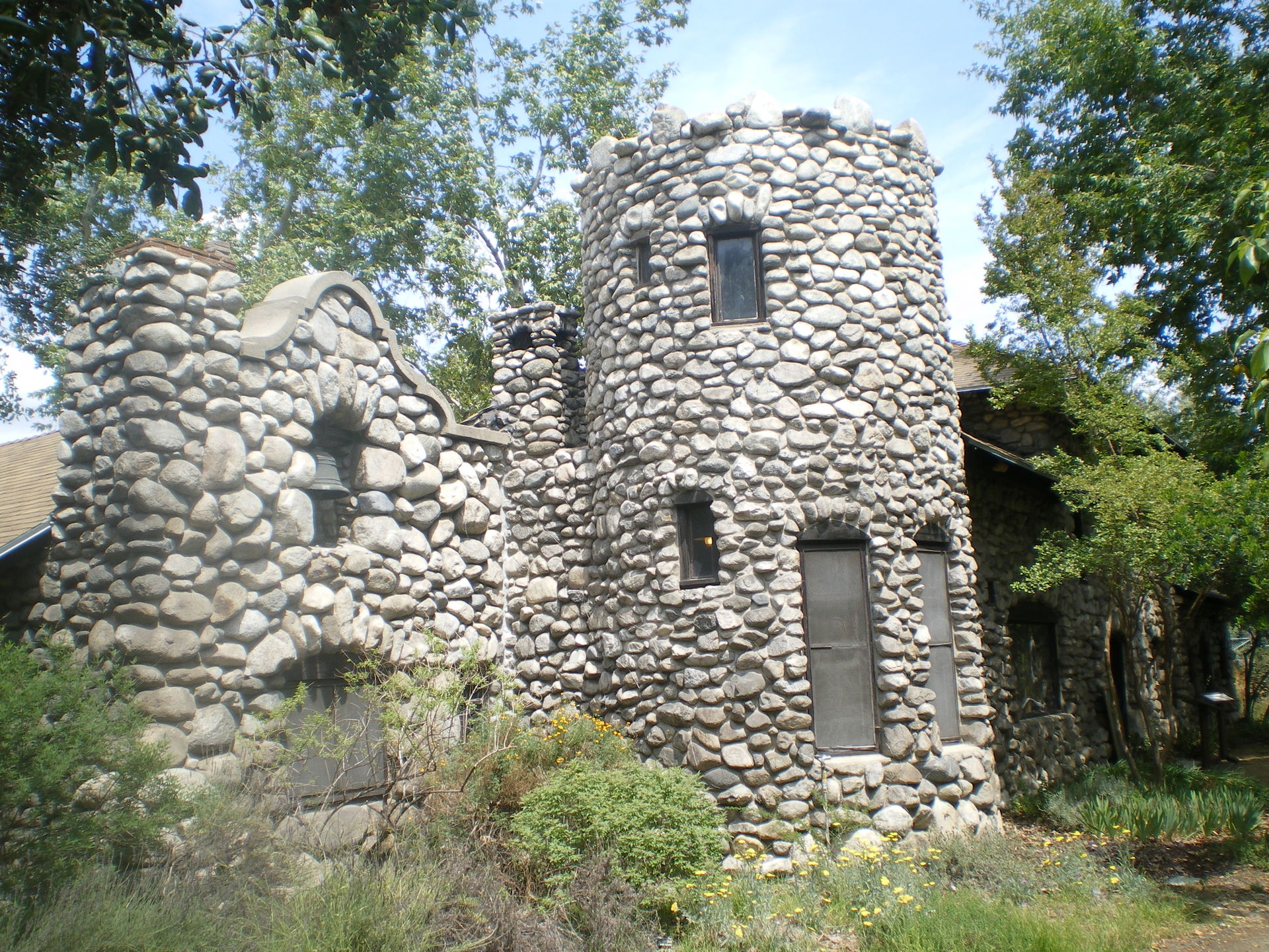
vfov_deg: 39.7
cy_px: 476
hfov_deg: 51.4
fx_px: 1320
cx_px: 634
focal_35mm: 36
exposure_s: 1/160
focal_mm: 6.3
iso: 50
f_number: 4.6
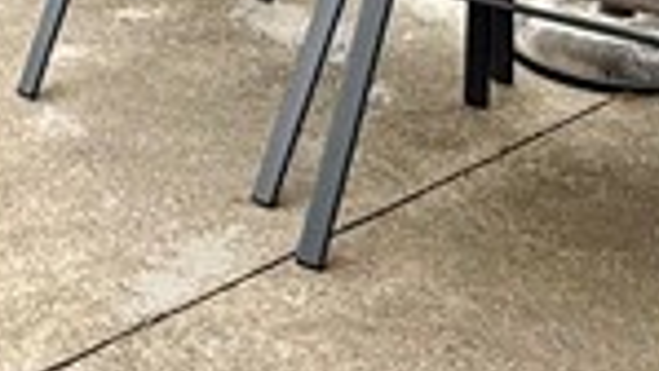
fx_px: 1836
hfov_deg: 18.4
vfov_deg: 11.2
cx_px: -279
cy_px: -146
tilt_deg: -18.0
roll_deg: +1.3
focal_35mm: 105
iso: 50
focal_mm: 2.22
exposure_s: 1/820
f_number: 2.2
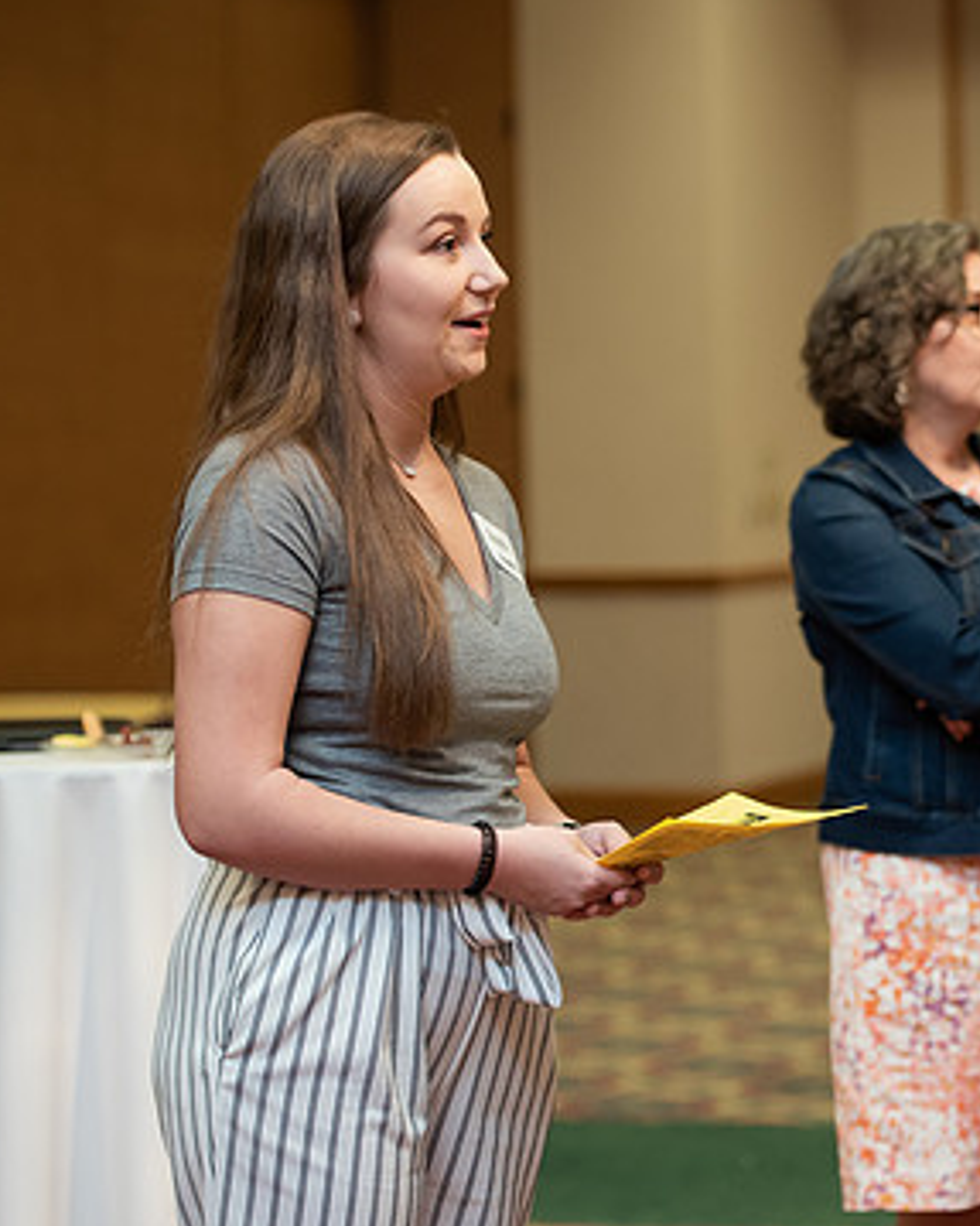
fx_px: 4679
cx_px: 942
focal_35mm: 129
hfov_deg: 11.8
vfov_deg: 14.9
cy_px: 616
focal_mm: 85
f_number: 3.2
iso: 1250
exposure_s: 1/200
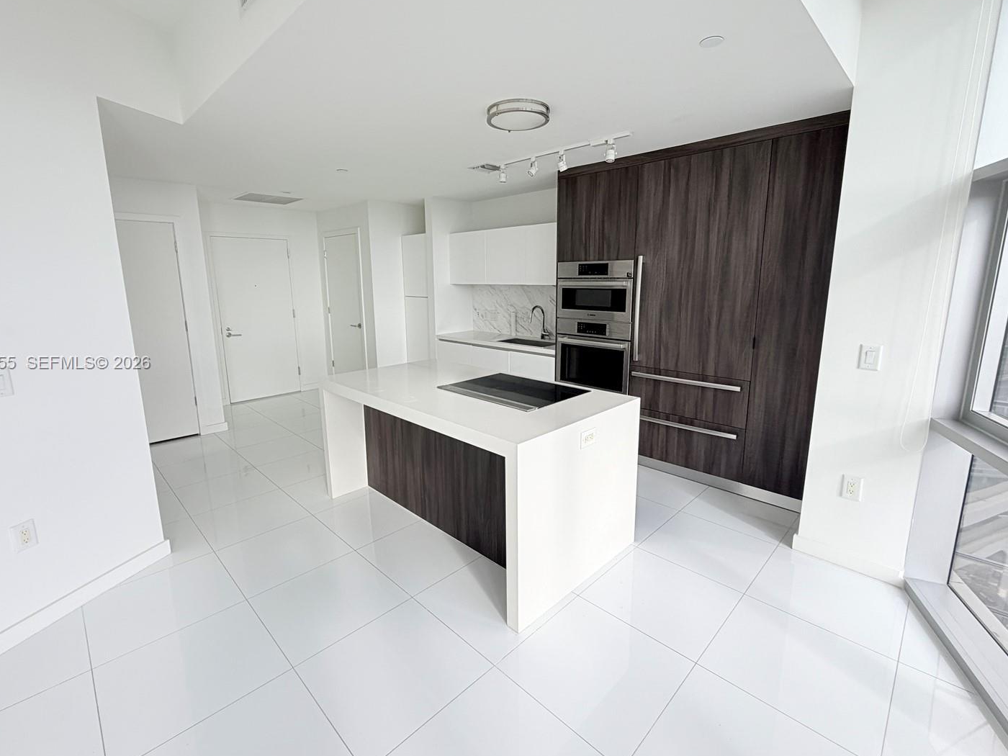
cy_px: 364
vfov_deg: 78.1
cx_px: 502
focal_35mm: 16
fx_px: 466
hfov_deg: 94.5
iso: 40
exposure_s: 1/124
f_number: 2.2
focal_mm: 2.22
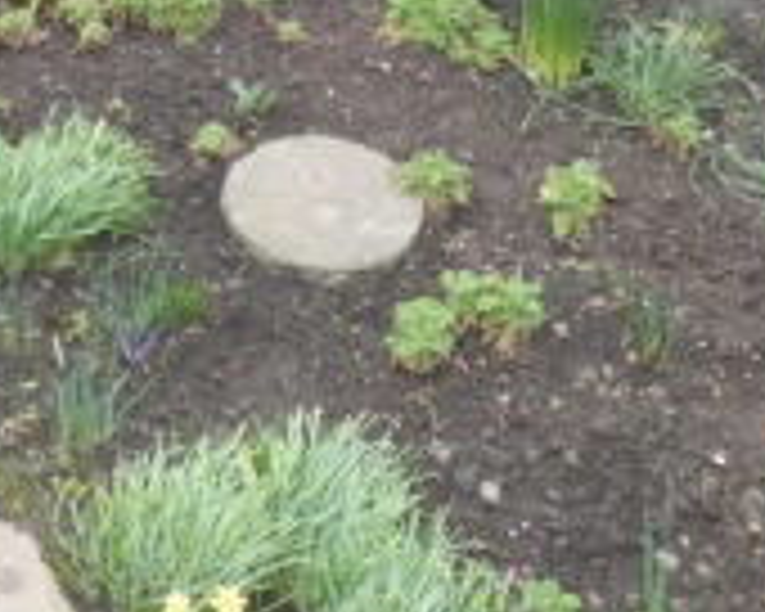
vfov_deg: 21.9
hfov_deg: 26.6
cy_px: -7
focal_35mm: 67
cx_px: -16
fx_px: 1517
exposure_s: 1/125
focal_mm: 3.6
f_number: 2.8
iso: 80
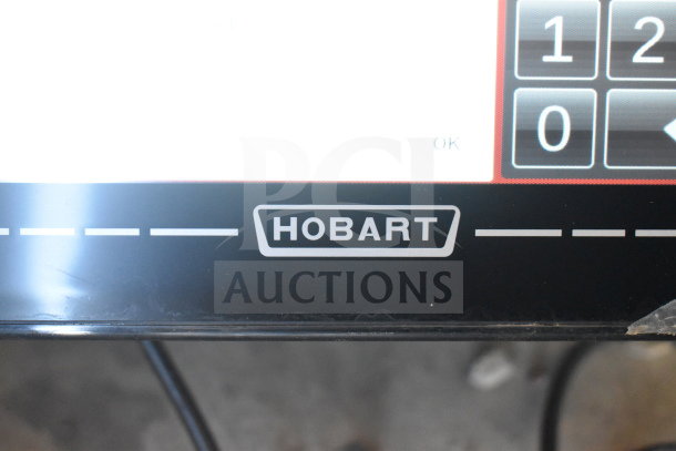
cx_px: 338
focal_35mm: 54
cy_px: 226
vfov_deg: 25.1
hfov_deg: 36.9
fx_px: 1014
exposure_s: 1/160
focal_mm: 36
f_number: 6.3
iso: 6400
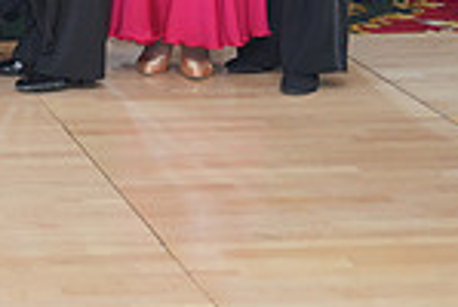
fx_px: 2129
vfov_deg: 7.9
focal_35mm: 167
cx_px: -301
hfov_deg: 11.6
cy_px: -269
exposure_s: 1/200
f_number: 4
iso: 1250
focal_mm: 43
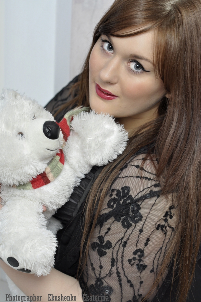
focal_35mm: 75
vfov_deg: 27.0
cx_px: 100
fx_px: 630
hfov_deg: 18.1
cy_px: 151
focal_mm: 50
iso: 200
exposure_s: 1/200
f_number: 3.5
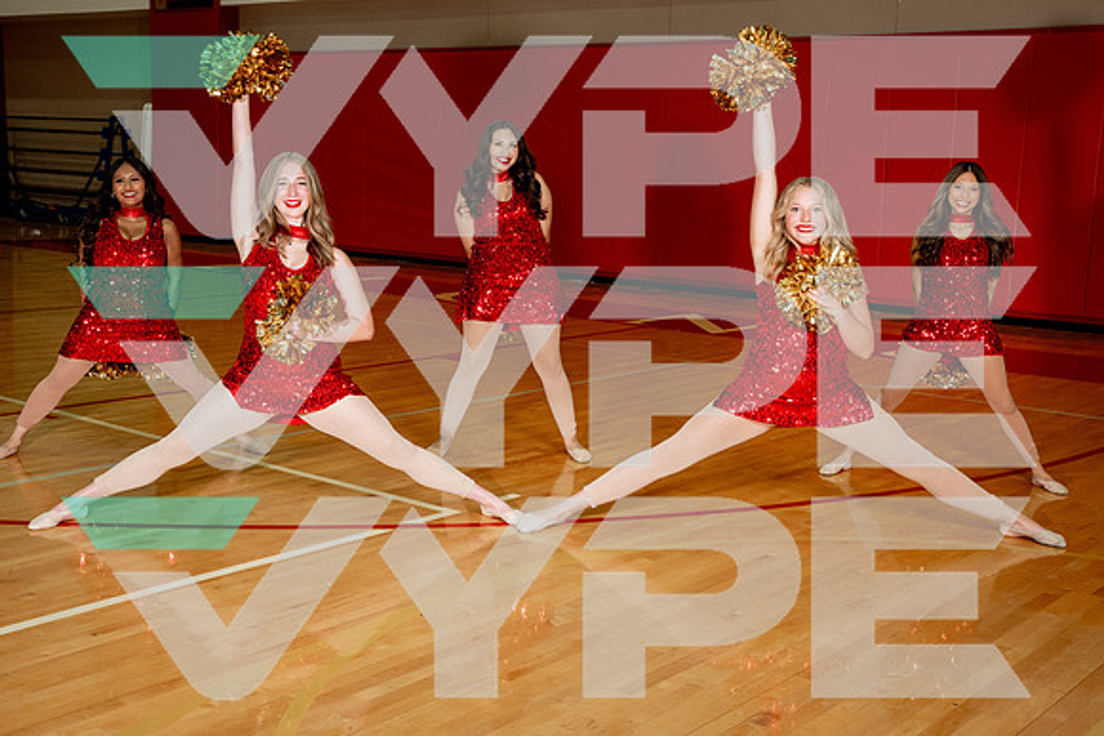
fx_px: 1398
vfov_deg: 29.5
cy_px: 368
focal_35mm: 46
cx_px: 548
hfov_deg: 43.1
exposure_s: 1/250
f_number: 7.1
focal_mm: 44
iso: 800
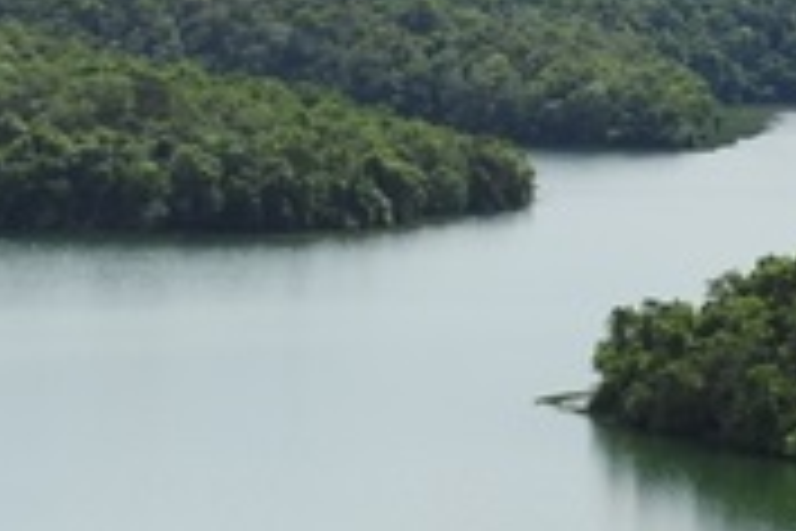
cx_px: 67
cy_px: 225
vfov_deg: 6.8
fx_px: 4466
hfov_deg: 10.1
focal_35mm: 202
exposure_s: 1/640
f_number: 8
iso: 200
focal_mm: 28
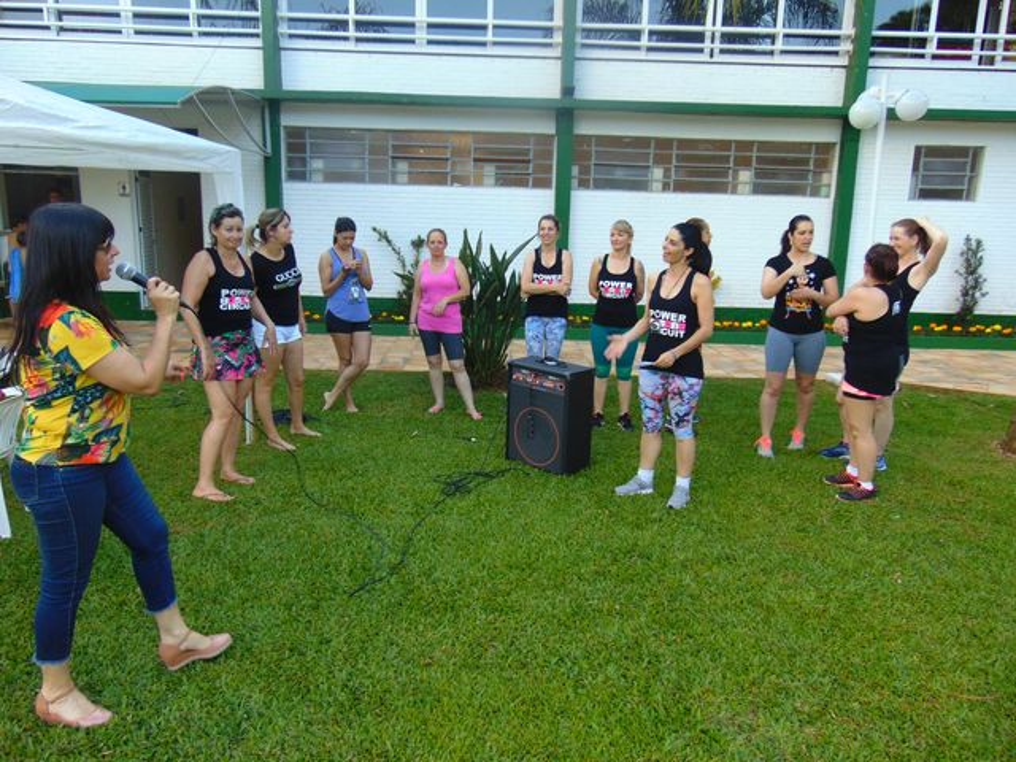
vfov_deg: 54.9
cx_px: 508
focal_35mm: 25
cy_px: 381
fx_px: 734
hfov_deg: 69.4
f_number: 3
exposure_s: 1/80
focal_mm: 4.5
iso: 80
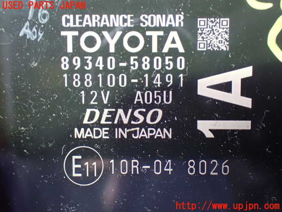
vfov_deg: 32.9
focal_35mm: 44
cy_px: 106
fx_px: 358
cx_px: 141
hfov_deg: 42.9
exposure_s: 1/15
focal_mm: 7.84
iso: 1600
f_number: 2.9
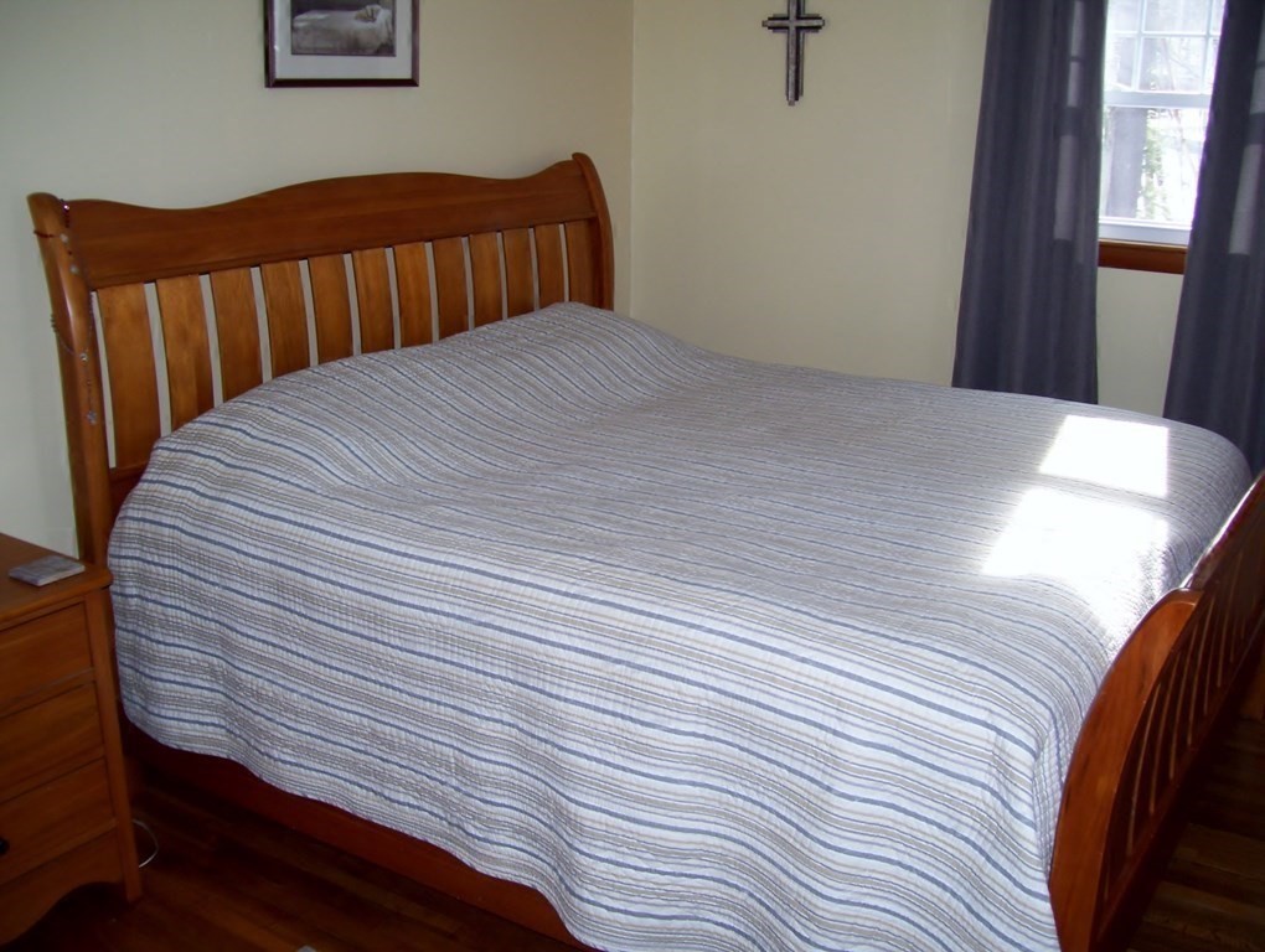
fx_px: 1317
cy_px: 476
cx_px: 632
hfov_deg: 51.3
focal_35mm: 36
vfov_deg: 39.7
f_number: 2.7
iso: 80
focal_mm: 6
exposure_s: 1/60
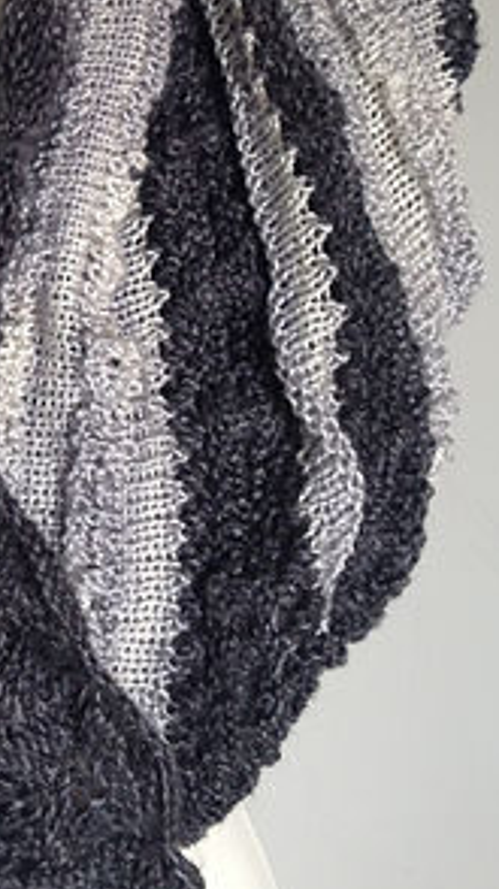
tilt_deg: -13.5
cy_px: 88
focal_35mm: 83
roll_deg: +0.1
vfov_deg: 24.9
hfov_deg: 14.2
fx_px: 1956
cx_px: -67
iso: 50
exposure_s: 1/15
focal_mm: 4.28
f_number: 2.4
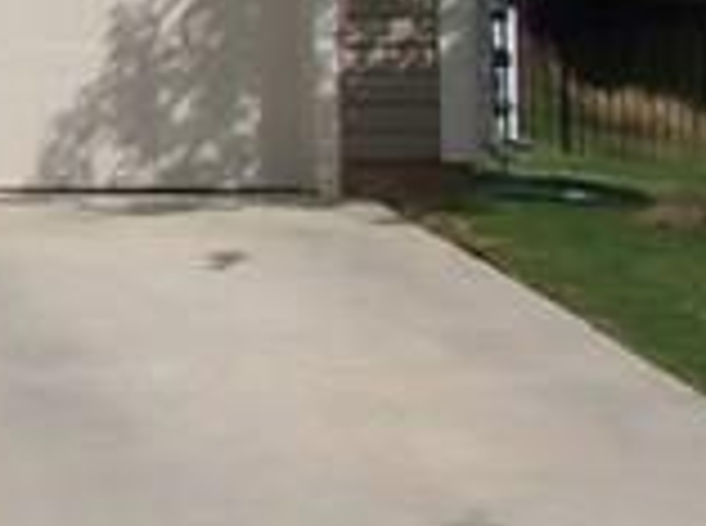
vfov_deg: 6.3
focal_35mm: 229
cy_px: -580
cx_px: -1070
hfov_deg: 7.9
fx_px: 4660
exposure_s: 1/750
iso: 80
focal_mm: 6
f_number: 5.6
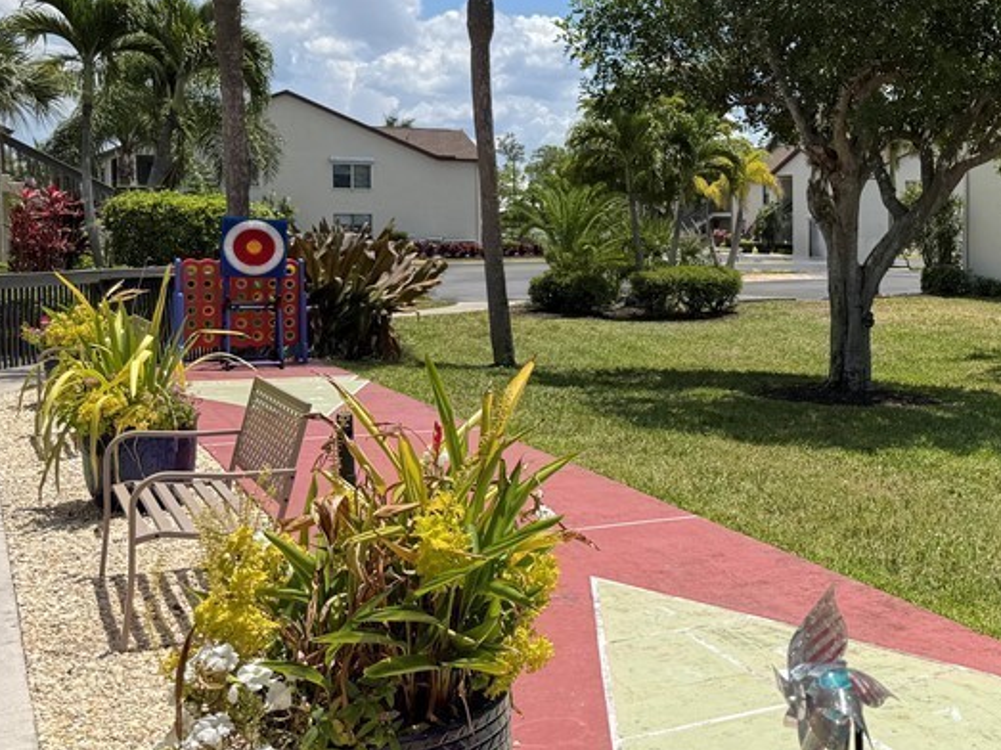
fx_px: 1359
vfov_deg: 30.8
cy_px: 293
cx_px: 923
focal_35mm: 47
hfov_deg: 37.5
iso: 80
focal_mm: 6.76
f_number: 1.78
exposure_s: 1/4975
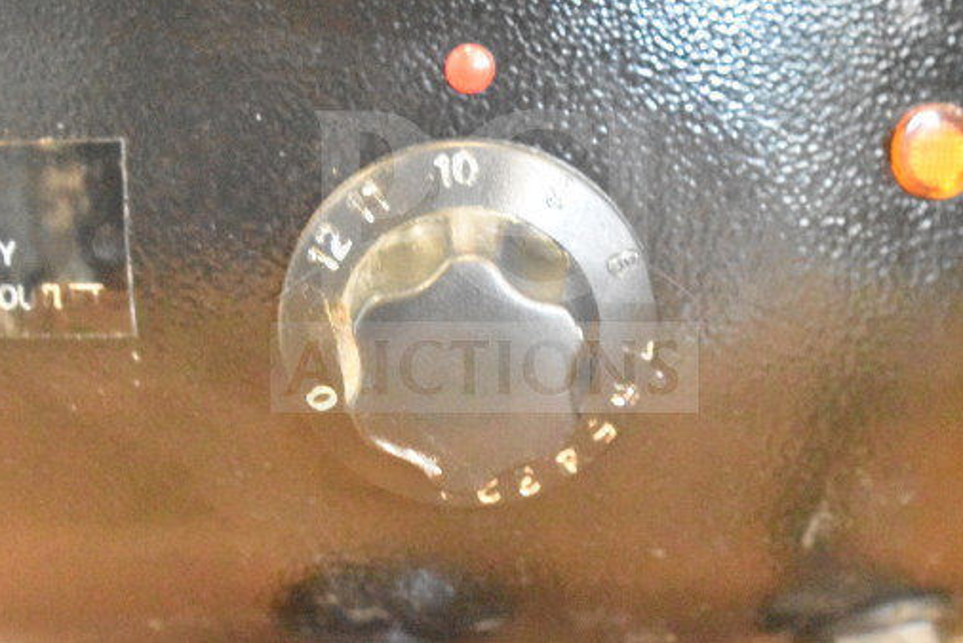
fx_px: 2516
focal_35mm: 94
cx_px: 483
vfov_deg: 14.6
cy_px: 262
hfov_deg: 21.7
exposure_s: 1/80
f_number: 5.6
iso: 25600
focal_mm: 52
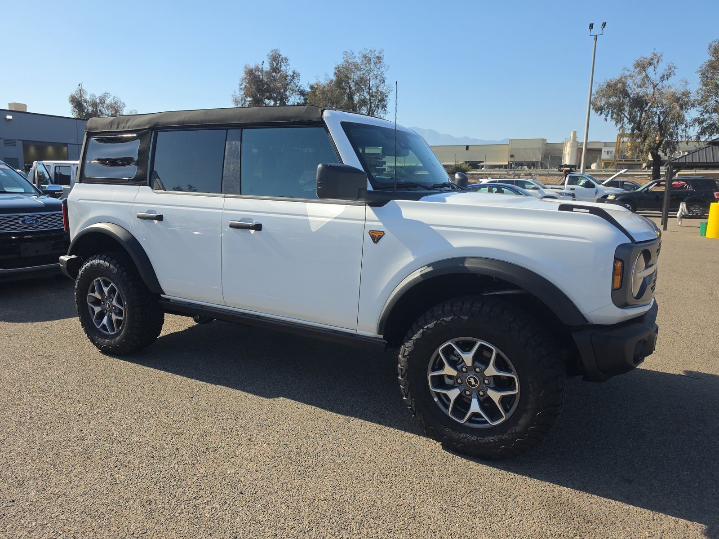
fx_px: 478
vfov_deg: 58.9
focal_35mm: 23
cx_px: 360
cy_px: 270
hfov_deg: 73.9
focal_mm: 6.5
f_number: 1.4
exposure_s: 1/4765
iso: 63
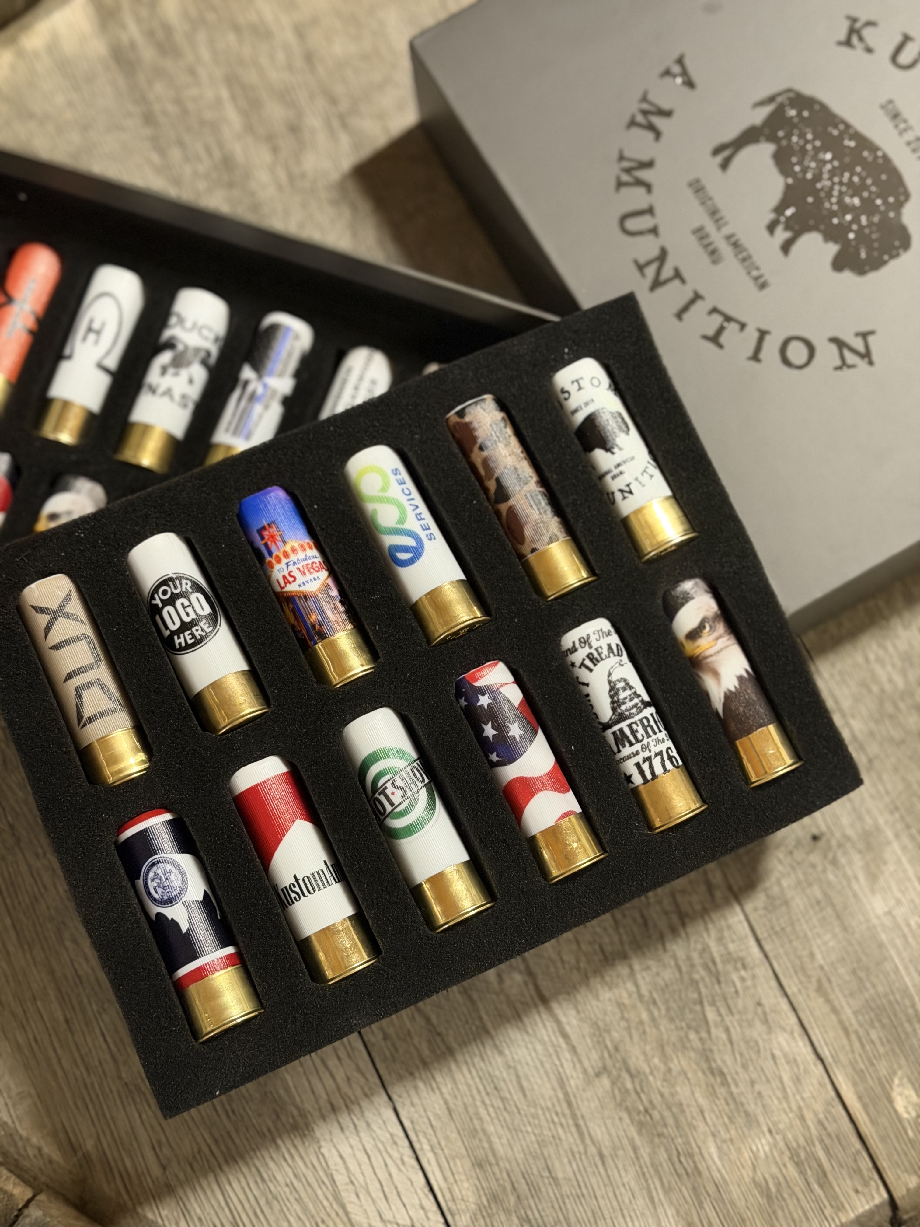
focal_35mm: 48
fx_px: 1701
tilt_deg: -73.1
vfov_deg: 39.7
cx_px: 460
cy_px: 614
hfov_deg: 30.3
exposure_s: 1/30
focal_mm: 6.76
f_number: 1.78
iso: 500
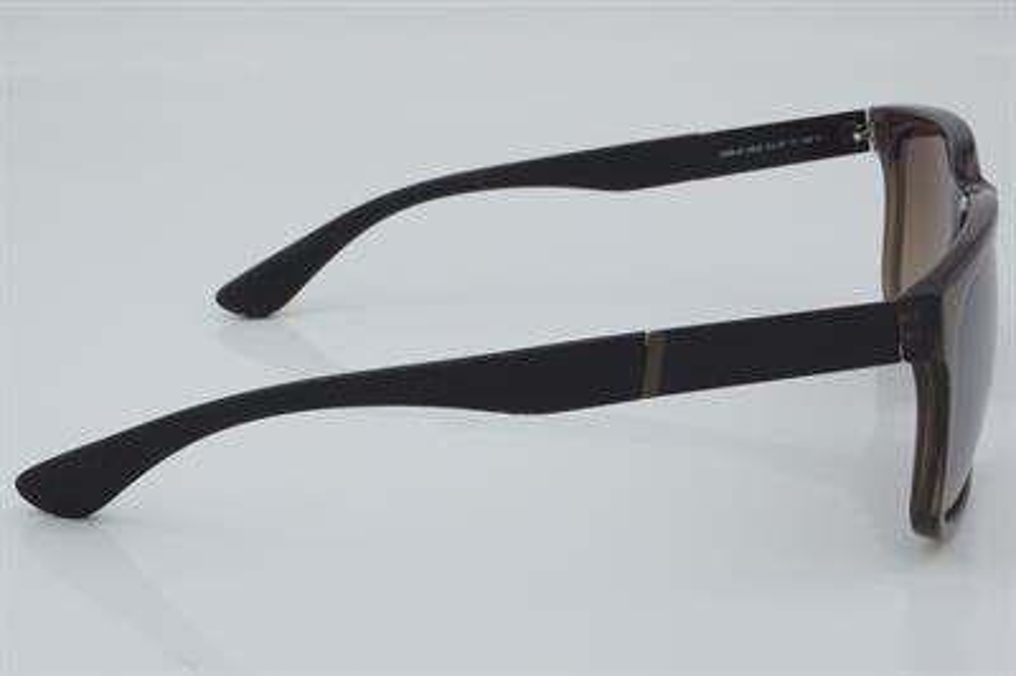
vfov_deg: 18.2
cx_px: 508
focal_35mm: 75
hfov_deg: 27.0
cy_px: 338
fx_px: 2115
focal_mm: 50
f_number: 32
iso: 100
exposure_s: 1/4
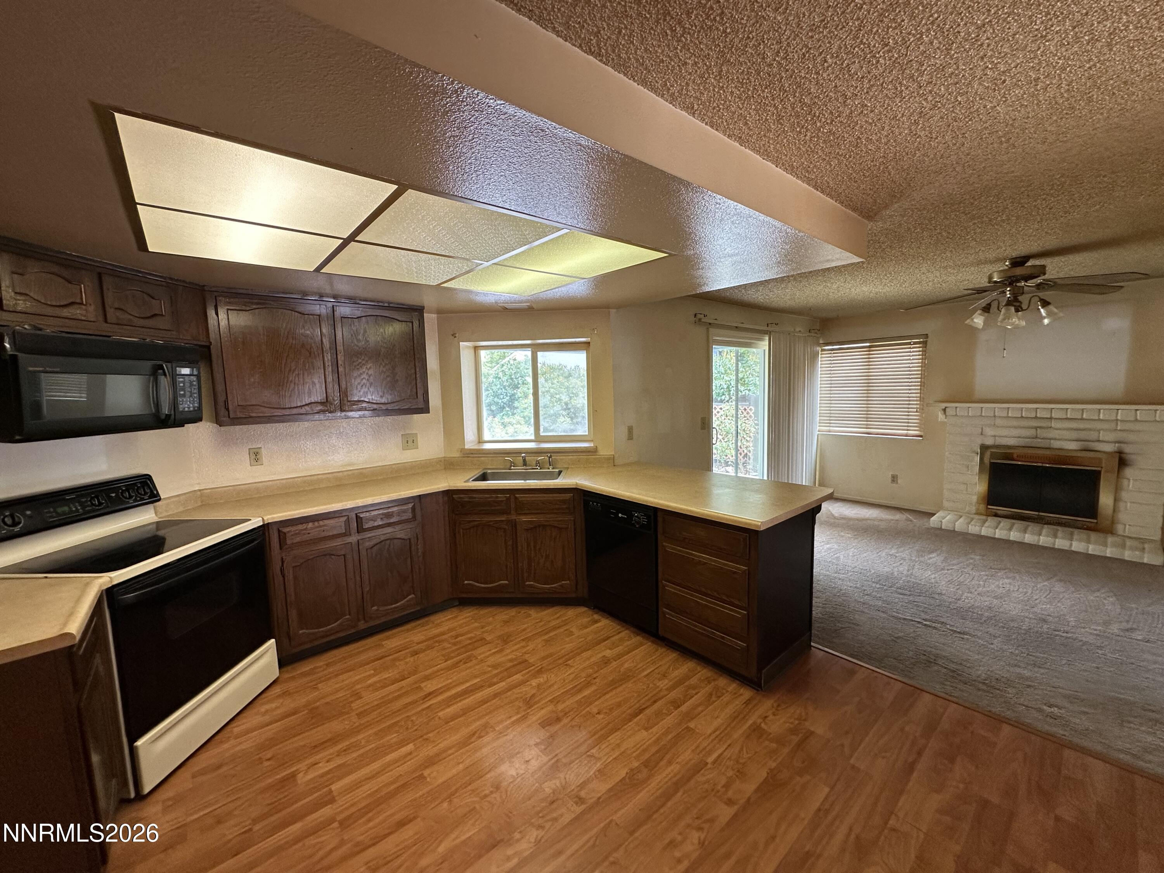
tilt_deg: -5.7
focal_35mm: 14
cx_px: 582
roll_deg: +1.9
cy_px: 436
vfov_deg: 85.7
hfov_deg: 102.1
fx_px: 471
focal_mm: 2.22
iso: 160
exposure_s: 1/120
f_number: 2.2
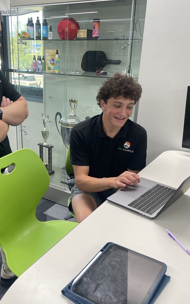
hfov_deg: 35.8
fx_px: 290
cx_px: 59
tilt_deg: -19.9
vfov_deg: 55.3
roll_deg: -0.1
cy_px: 154
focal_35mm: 35
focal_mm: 4.2
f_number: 1.6
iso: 80
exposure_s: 1/100
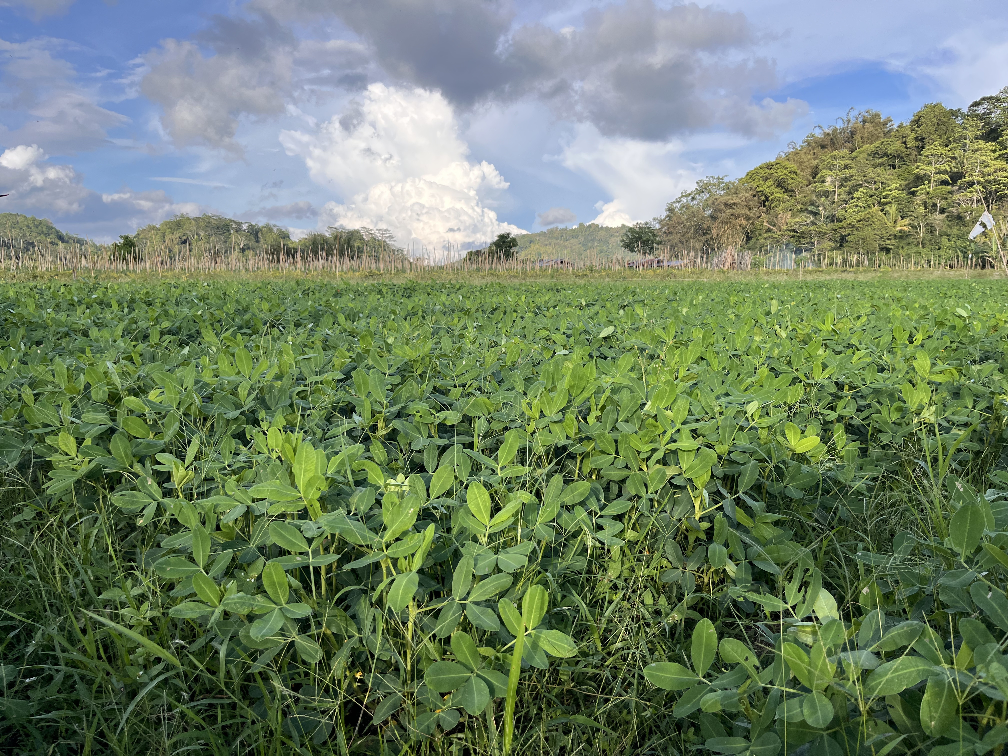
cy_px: 378
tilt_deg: -5.7
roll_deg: -0.6
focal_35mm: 26
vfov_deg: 53.1
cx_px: 504
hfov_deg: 67.3
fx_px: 757
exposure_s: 1/1721
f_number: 1.6
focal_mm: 5.1
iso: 50
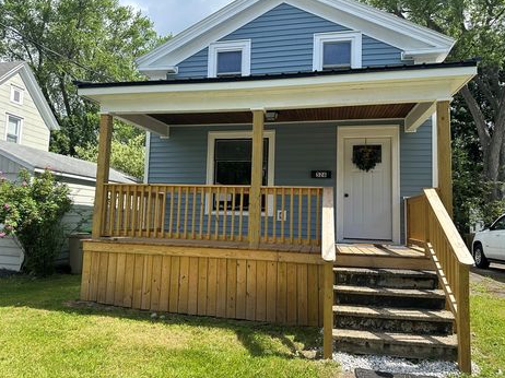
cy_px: 182
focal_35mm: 26
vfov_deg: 53.0
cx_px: 247
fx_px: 379
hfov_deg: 67.3
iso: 80
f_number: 1.78
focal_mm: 6.86
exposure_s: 1/2410
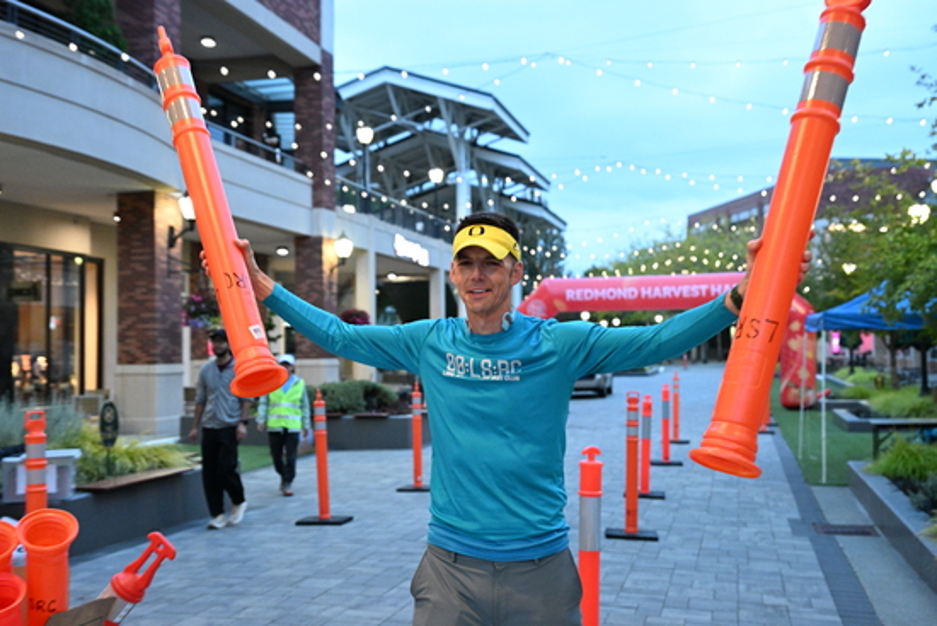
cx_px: 468
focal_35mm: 42
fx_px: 1093
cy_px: 313
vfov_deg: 31.9
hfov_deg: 46.4
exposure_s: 1/200
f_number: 4
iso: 6400
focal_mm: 42
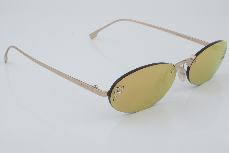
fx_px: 477
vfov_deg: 18.2
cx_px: 114
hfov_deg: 27.0
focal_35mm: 75
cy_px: 76
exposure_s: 1/3
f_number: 32
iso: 100
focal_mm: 50
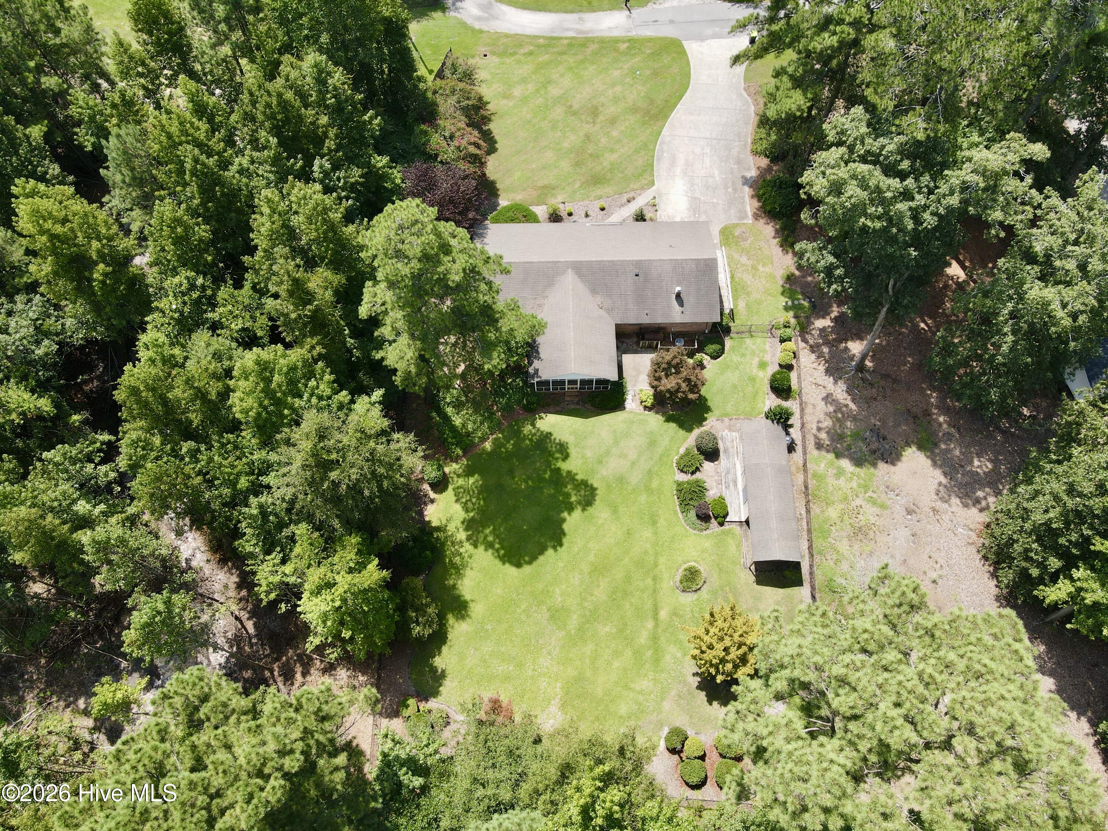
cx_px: 554
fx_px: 768
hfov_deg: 71.6
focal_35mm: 24
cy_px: 416
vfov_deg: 56.8
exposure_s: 1/320
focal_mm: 4.5
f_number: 2.8
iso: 100
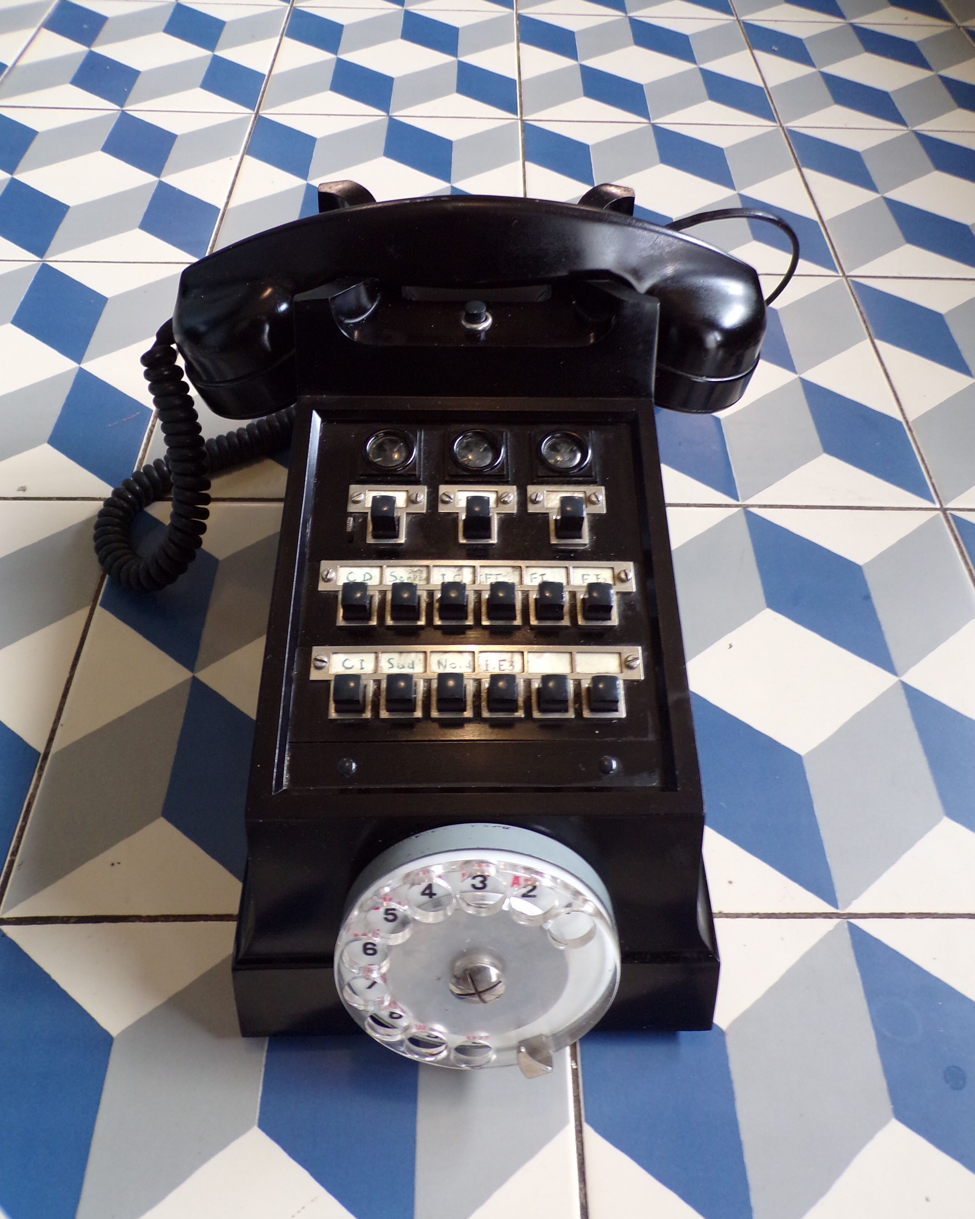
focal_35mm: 26
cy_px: 568
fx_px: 938
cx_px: 482
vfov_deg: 66.0
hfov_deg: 54.9
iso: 200
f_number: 3
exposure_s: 1/20
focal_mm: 4.3
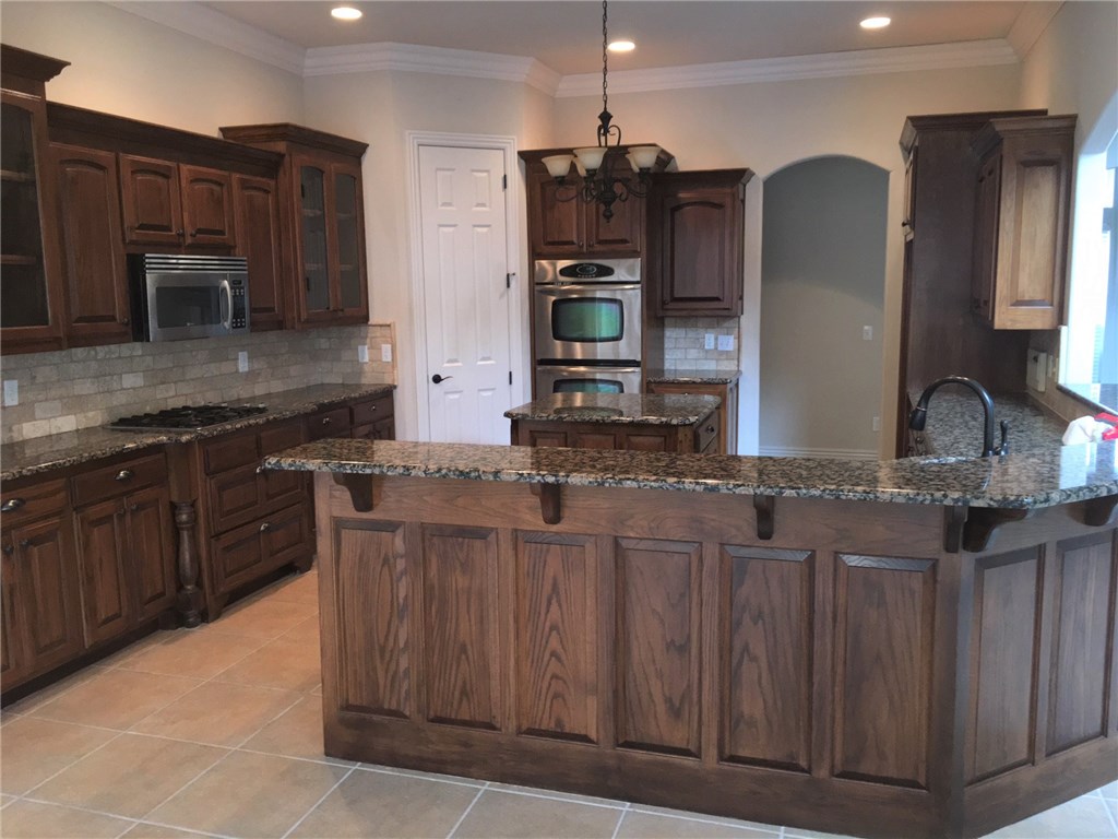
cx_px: 559
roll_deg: +0.8
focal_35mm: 29
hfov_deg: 61.7
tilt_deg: -7.8
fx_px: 937
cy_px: 420
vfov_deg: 48.2
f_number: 2.2
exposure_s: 1/30
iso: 100
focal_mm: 4.15
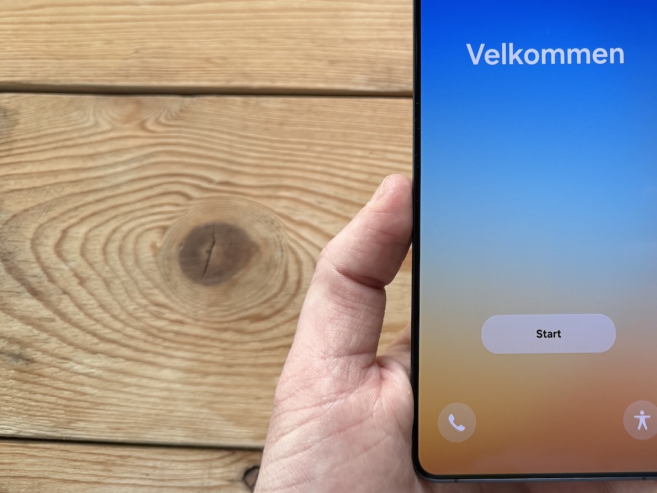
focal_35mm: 41
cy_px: 142
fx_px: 778
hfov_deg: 43.3
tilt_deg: -73.5
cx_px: 542
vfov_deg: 34.6
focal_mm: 6.76
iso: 160
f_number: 1.78
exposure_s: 1/121
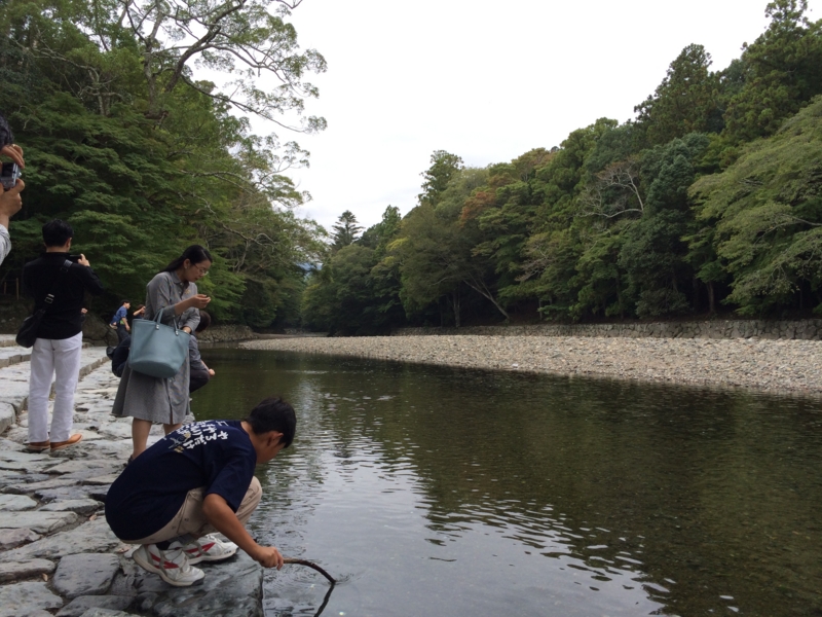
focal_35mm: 30
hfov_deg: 60.0
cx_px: 411
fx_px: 712
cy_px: 308
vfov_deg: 46.8
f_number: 2.2
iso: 32
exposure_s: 1/213
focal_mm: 4.12
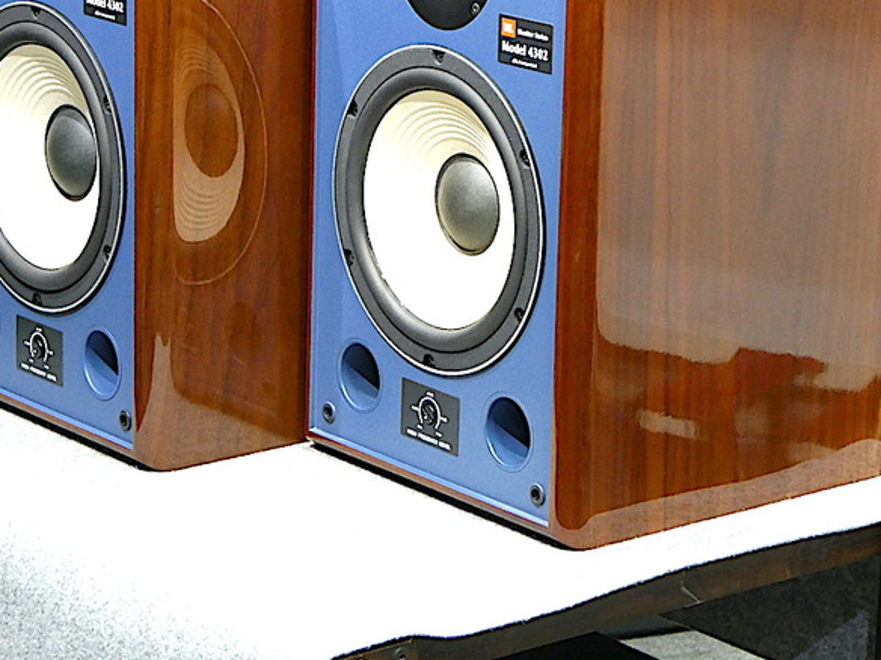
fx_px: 2927
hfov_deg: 17.1
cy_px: 134
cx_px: 415
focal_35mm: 115
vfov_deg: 12.8
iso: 400
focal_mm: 12.5
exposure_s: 1/2.5
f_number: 6.3
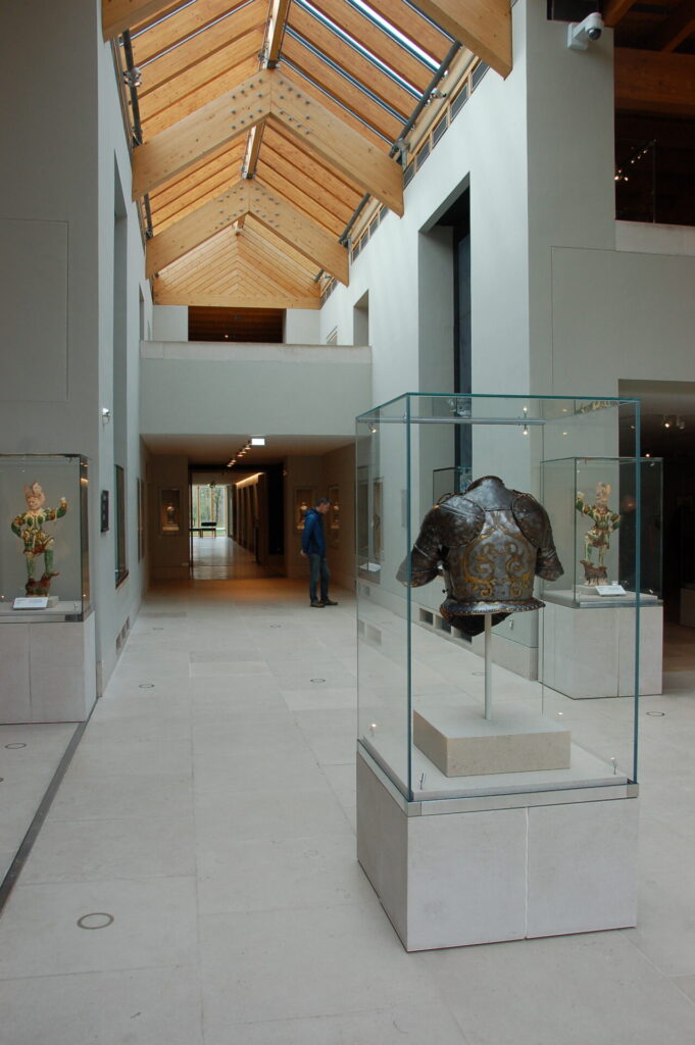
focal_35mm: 30
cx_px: 348
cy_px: 522
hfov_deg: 43.5
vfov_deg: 62.0
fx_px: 870
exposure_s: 1/80
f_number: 8
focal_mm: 20
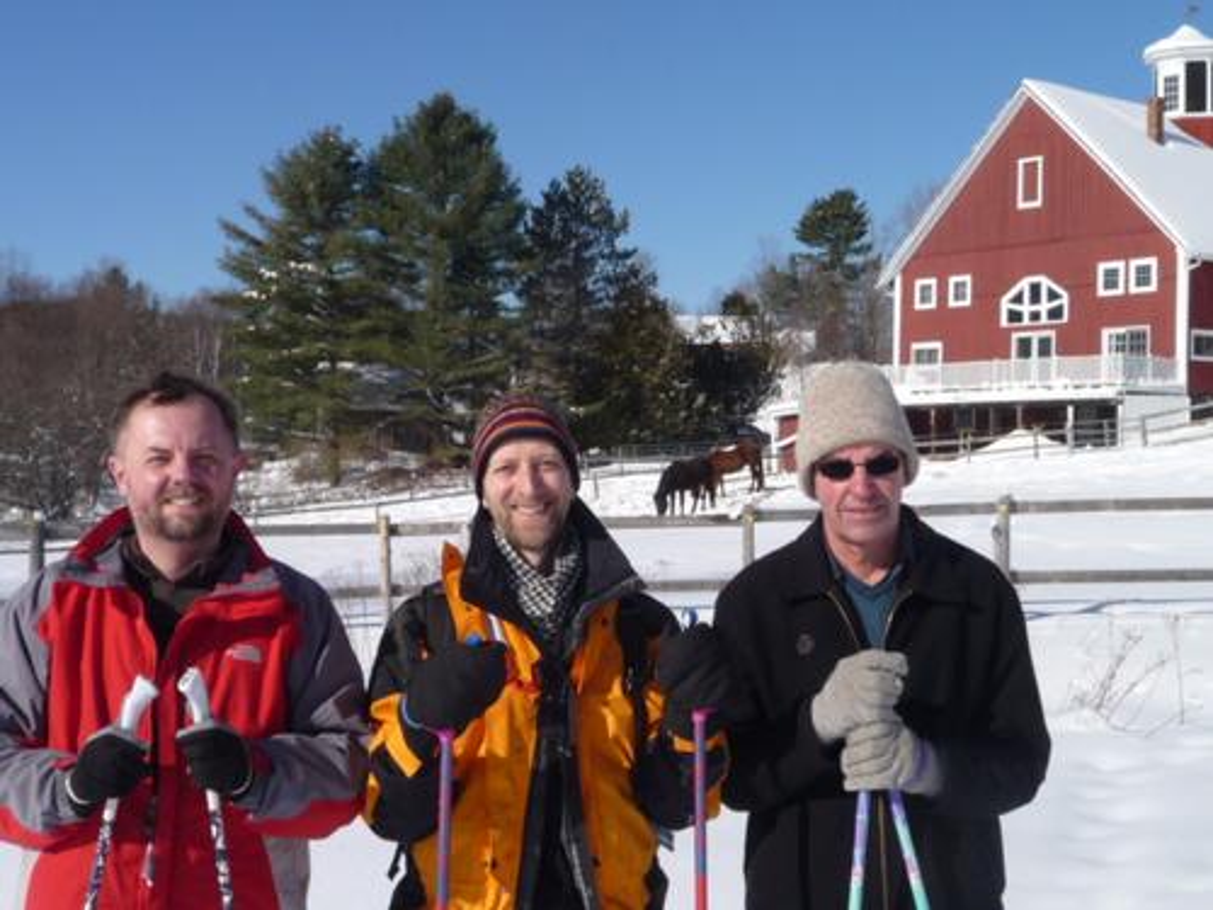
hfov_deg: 38.2
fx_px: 1752
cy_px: 455
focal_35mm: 50
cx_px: 606
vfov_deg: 29.1
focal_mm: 5
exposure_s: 1/320
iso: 100
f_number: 8
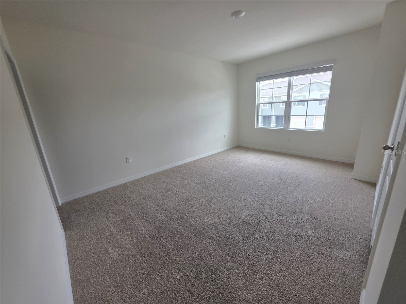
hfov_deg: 106.2
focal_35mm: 13
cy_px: 152
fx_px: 152
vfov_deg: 89.9
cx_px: 203
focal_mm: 2.2
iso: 160
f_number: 1.9
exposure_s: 1/359
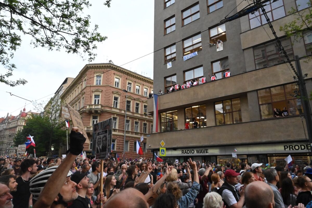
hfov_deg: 73.7
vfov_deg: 53.1
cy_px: 104
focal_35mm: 24
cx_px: 156
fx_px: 208
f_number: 22
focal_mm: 16
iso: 8000
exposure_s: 1/200
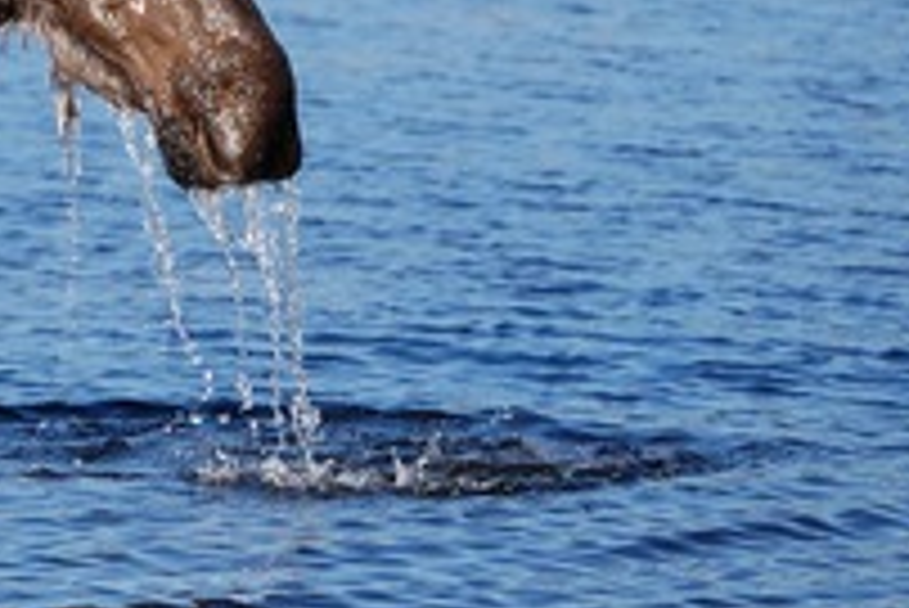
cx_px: 144
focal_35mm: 498
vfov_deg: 2.8
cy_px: -14
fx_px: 12583
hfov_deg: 4.1
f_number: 5
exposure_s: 1/1000
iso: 200
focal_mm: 120
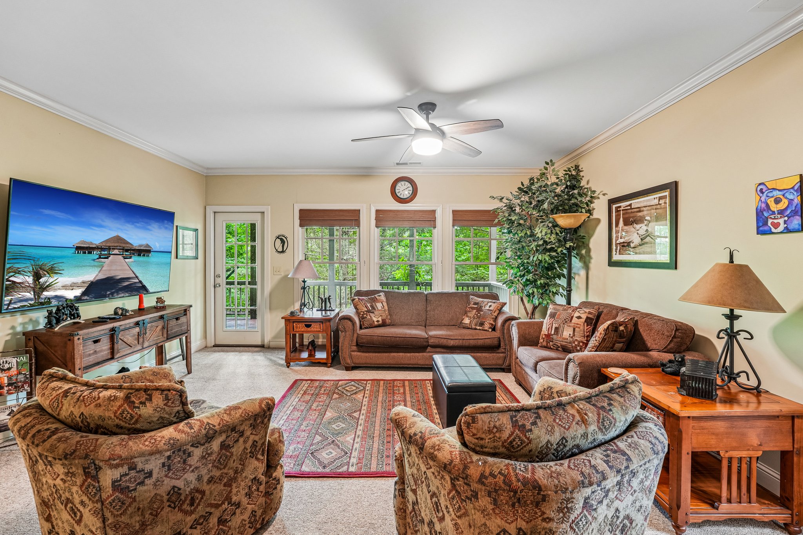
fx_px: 312
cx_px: 402
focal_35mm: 14
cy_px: 268
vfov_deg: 81.2
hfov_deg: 104.3
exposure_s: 1/2
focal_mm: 14
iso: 400
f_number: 8
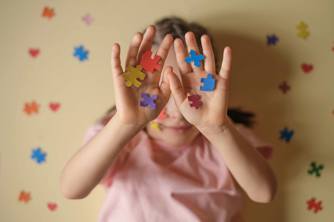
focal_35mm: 53
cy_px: 111
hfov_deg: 37.5
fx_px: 492
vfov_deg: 25.5
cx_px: 167
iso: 500
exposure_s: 1/200
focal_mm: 35
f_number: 2
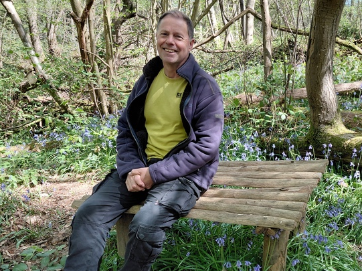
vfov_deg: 38.3
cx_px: 260
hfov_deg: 48.7
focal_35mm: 37
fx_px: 387
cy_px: 174
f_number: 1.8
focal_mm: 4.69
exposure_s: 1/170
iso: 50
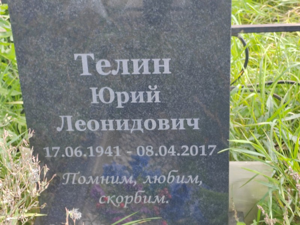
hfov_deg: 26.3
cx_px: 150
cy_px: 112
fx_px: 641
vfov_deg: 19.9
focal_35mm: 74
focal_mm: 5.52
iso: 100
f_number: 1.9
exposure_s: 1/110
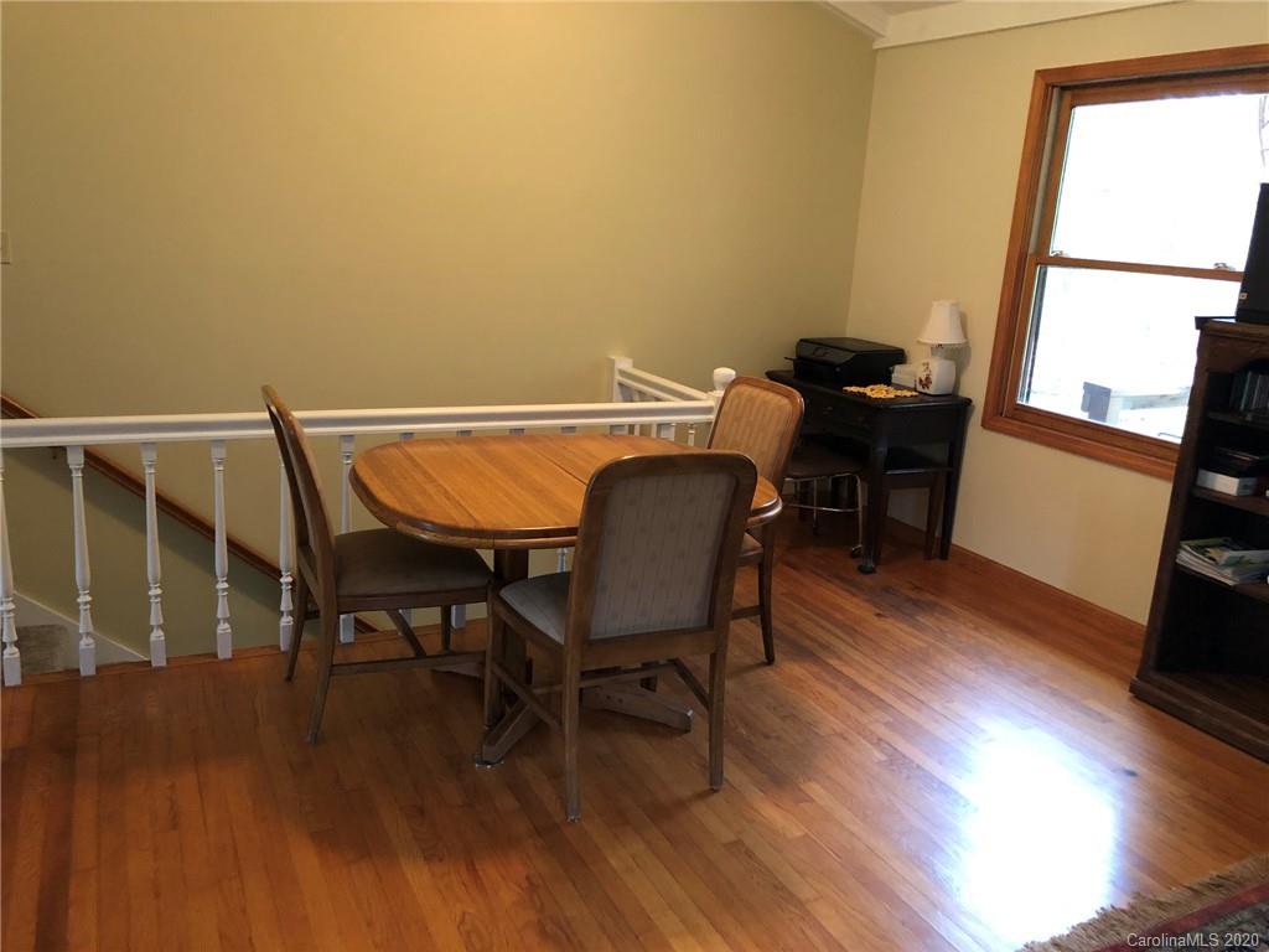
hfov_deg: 63.4
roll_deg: -2.5
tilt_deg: -15.1
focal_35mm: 28
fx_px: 1026
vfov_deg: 49.7
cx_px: 634
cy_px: 476
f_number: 1.8
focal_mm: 3.99
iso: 80
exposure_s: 1/5
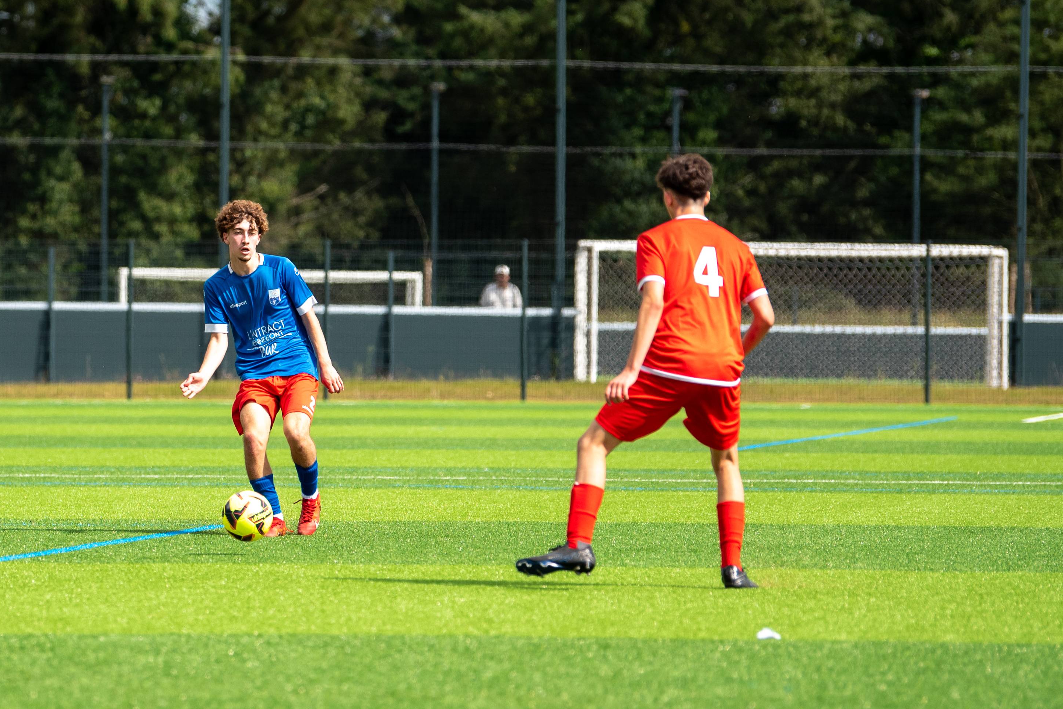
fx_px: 8621
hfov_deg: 7.0
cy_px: 236
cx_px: 249
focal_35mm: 292
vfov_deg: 4.7
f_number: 2.8
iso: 200
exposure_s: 1/4000
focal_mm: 140
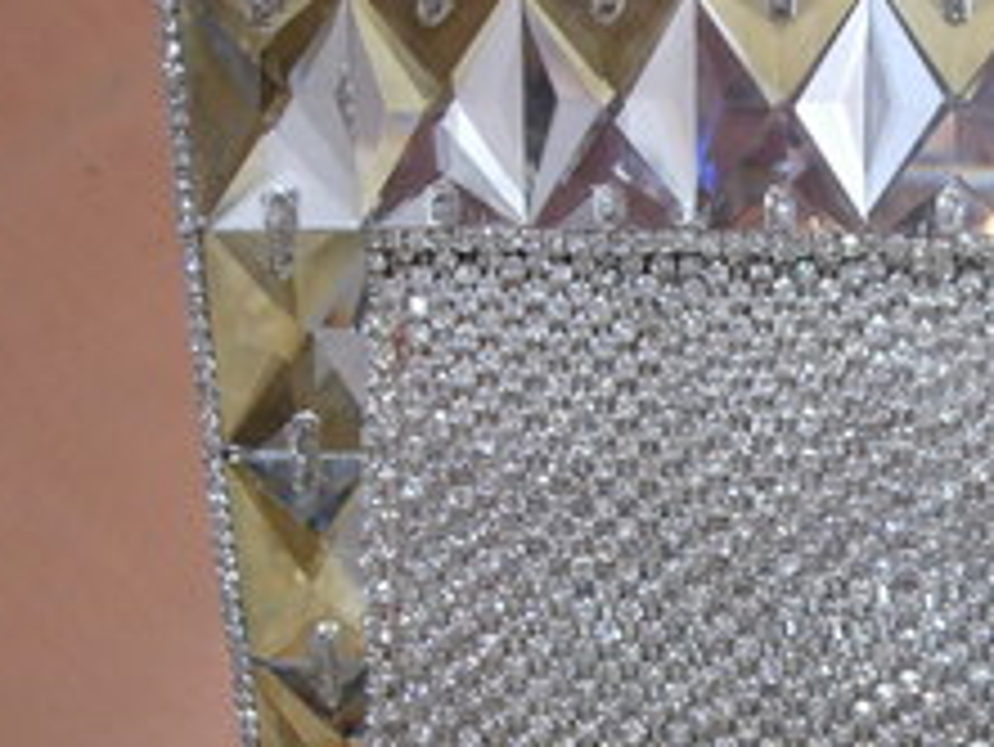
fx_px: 2471
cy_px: 583
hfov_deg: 21.7
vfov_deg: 17.1
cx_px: 1057
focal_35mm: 86
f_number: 2.8
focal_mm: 7.8
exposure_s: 1/32
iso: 86
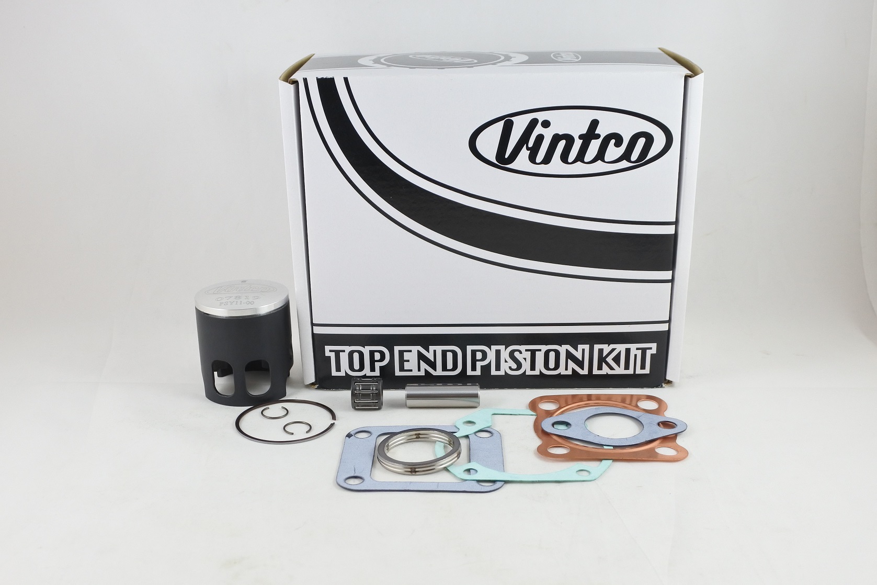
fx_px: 804
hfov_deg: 57.2
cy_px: 292
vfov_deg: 40.0
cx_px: 438
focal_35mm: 33
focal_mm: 12.3
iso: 450
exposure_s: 1/125
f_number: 3.8
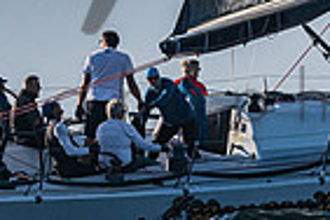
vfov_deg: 1.4
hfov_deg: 2.1
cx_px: 346
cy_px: -126
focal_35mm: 967
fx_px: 8863
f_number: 6.3
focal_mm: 210
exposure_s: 1/2500
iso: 400
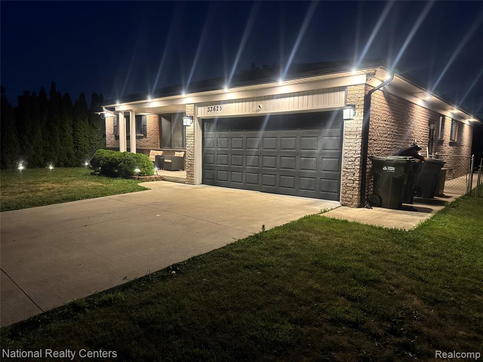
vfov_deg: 56.8
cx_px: 242
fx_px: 335
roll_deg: -0.6
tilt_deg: -6.7
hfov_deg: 71.6
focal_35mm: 24
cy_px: 181
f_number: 1.78
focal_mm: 6.76
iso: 640
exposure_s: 1/40
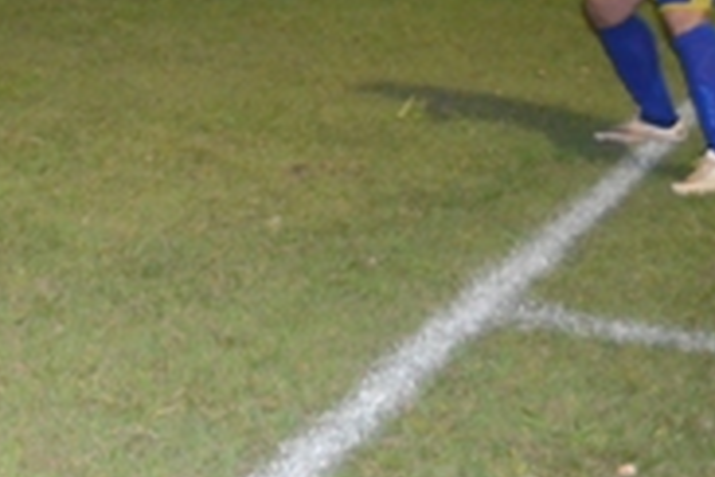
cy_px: -207
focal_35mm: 115
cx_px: -469
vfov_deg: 11.5
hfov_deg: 15.8
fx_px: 2284
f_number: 4
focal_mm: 22
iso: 3200
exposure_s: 1/60
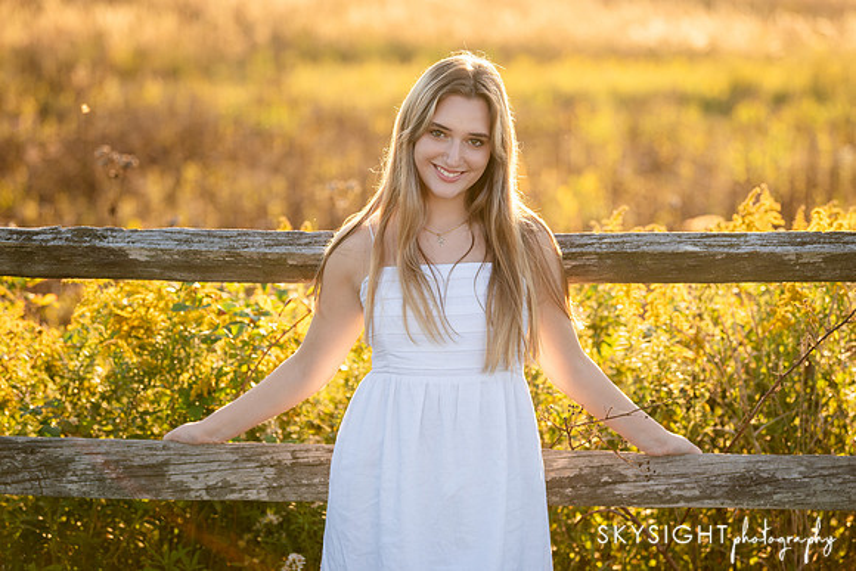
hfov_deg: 19.7
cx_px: 428
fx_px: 2466
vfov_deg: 13.2
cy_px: 286
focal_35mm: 104
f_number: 2.8
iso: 400
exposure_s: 1/1000
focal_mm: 102
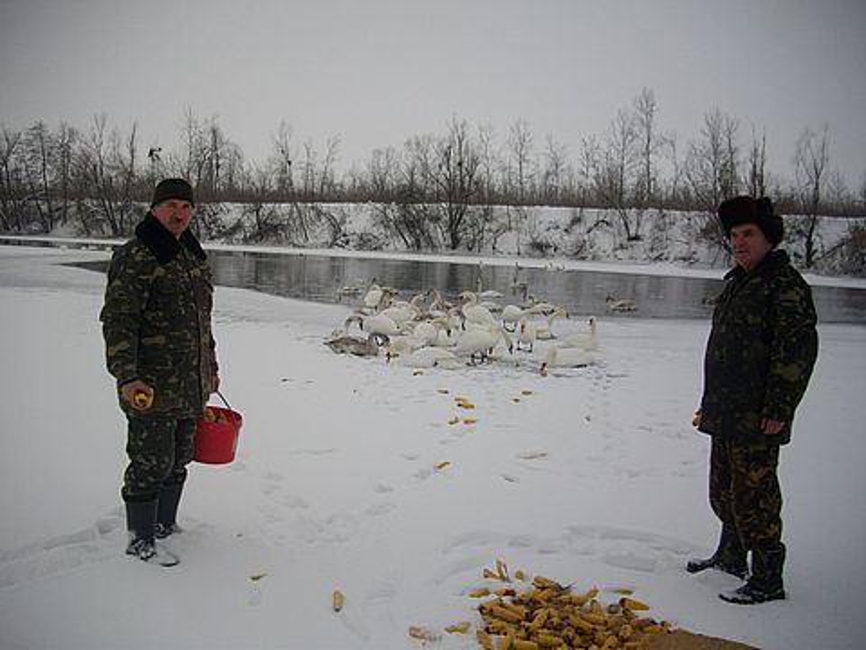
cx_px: 433
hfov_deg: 50.1
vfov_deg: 38.7
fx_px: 926
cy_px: 325
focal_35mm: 37
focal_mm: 6.2
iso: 100
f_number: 5.6
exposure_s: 1/500
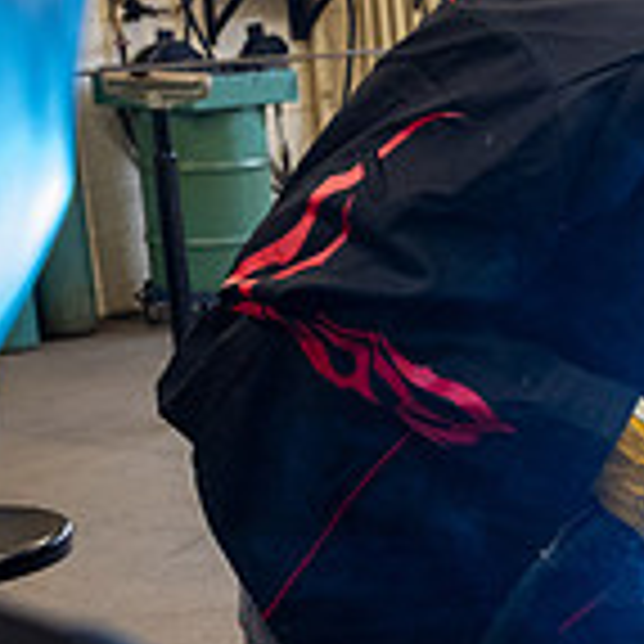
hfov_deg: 16.2
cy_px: 507
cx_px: 1108
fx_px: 1957
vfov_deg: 18.5
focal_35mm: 93
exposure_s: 1/200
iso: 2000
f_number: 4
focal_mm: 27
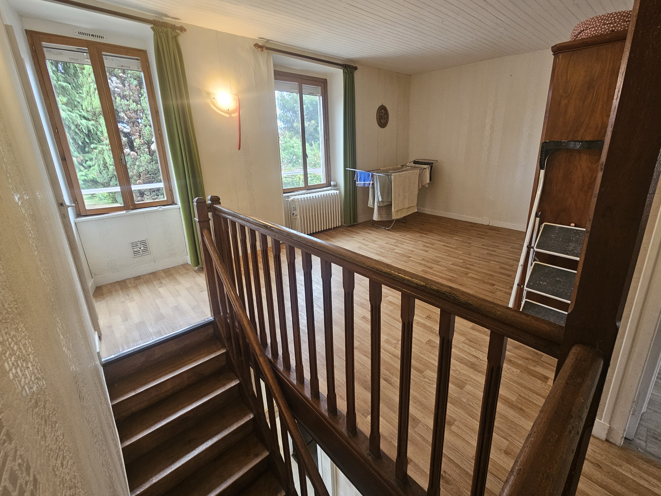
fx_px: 267
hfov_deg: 101.9
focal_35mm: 14
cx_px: 354
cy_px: 231
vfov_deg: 85.6
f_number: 2.2
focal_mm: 2.2
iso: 250
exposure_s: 1/50
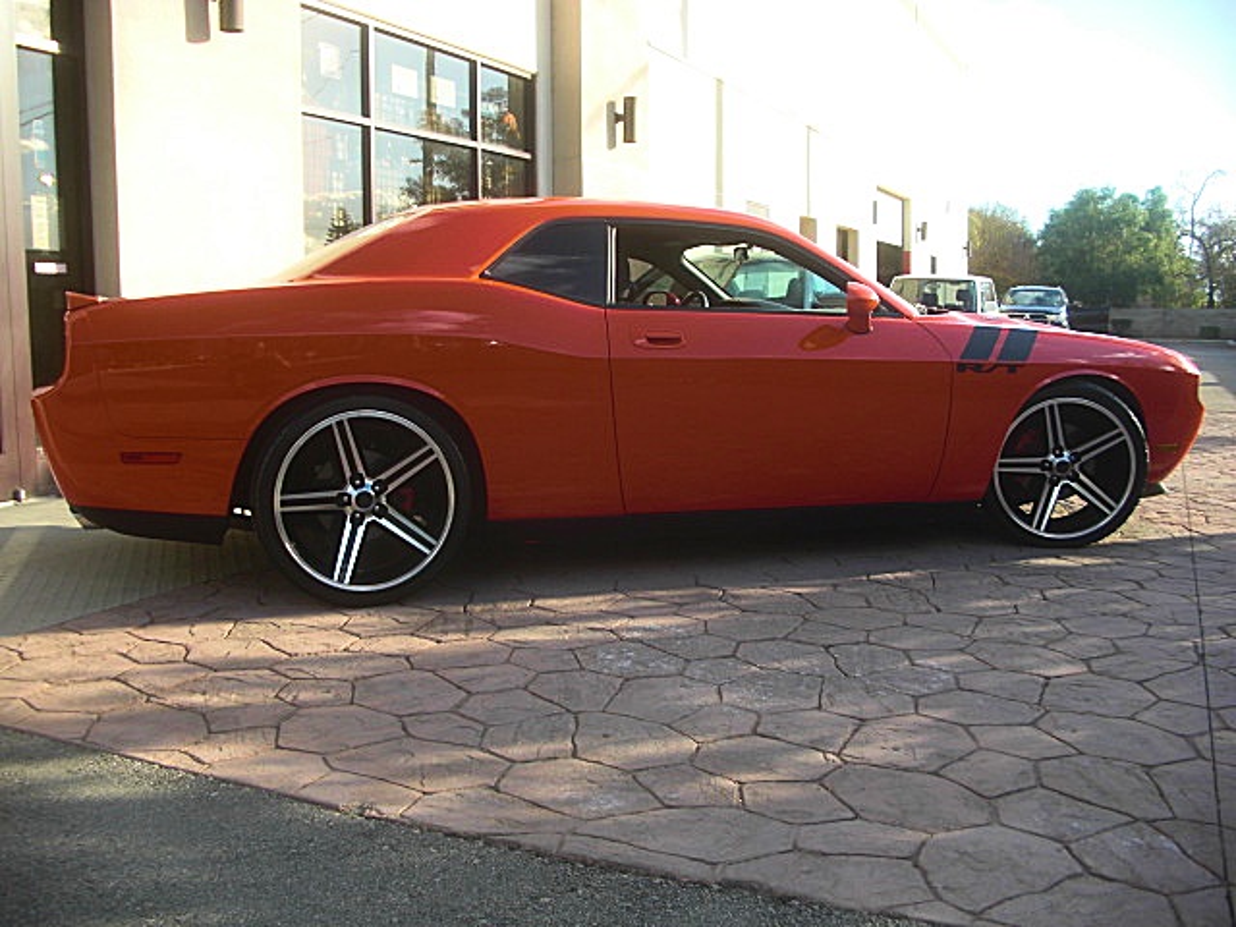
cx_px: 618
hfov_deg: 51.4
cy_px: 464
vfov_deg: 39.7
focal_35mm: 36
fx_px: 1285
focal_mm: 6.3
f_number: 2.8
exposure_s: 1/320
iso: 50
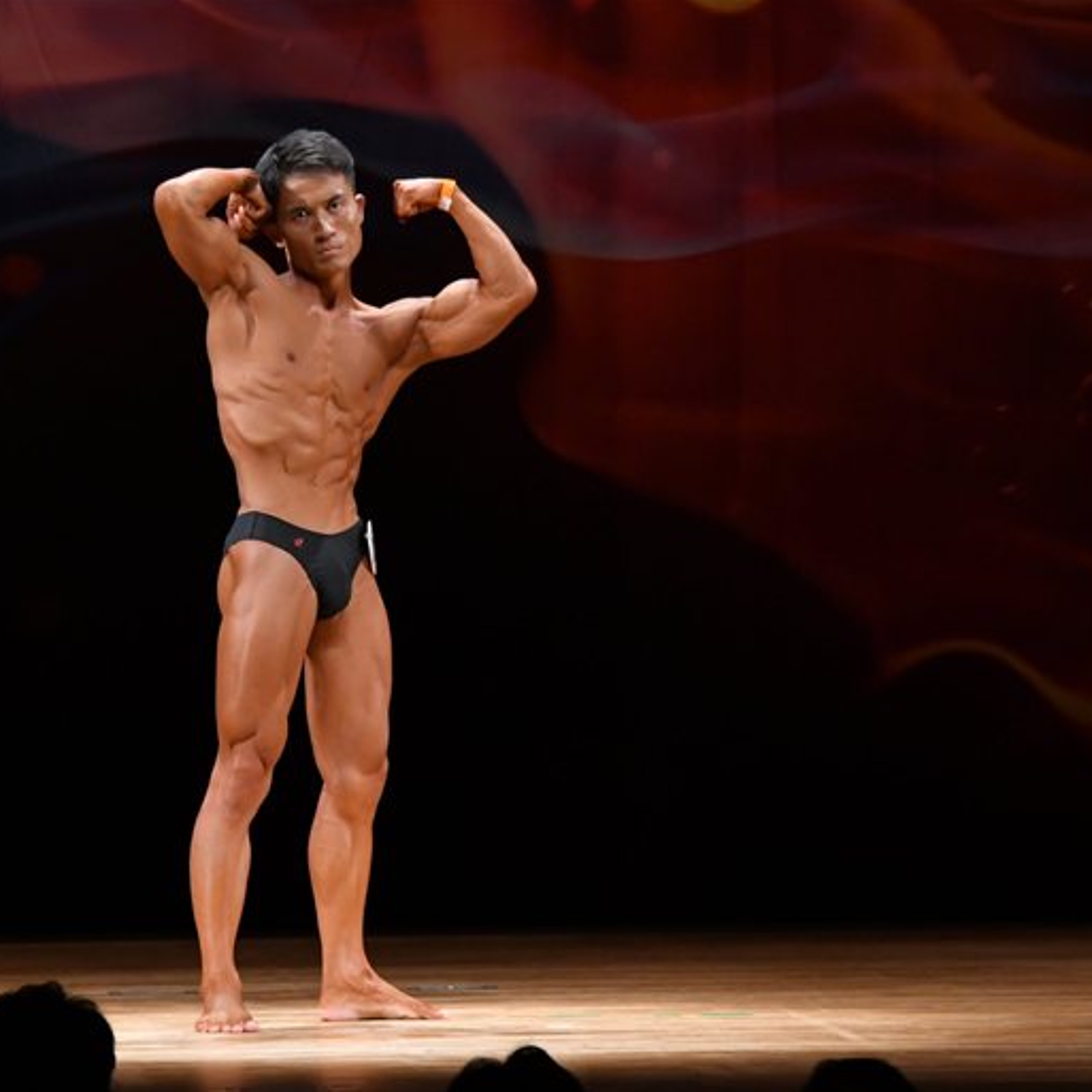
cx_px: 335
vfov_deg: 5.7
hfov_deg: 5.7
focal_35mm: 308
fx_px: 10993
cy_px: 545
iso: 3200
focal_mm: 160
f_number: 5.6
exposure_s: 1/400
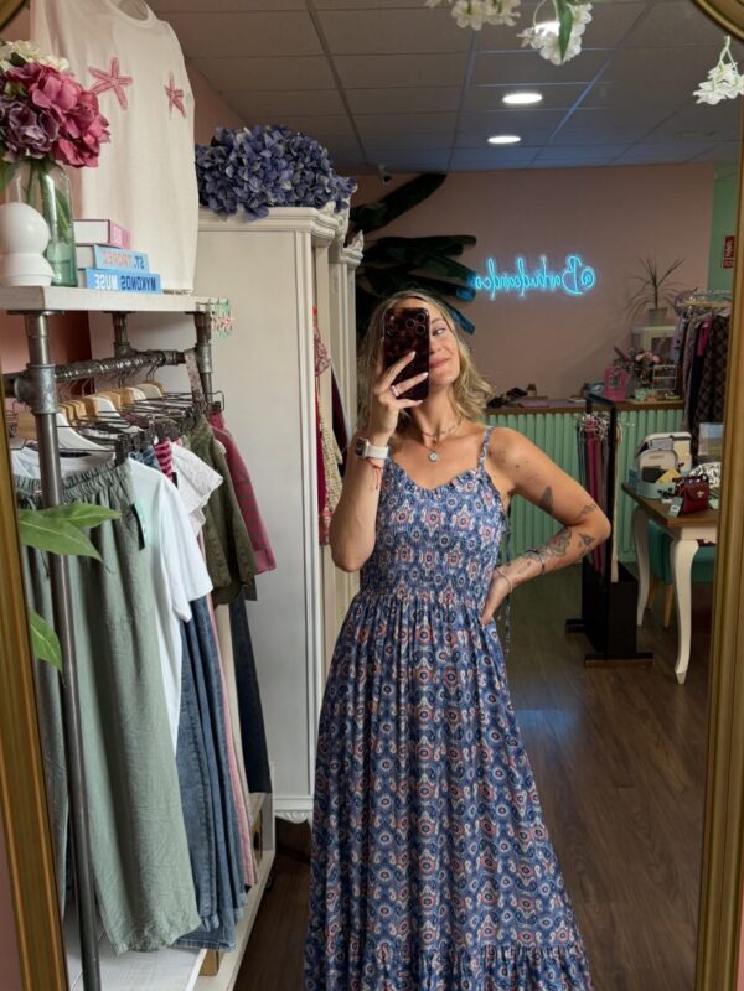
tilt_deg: -11.6
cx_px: 372
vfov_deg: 71.6
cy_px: 496
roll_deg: +0.1
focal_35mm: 24
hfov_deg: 56.8
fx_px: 688
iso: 160
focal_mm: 6.76
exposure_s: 1/131
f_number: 1.78
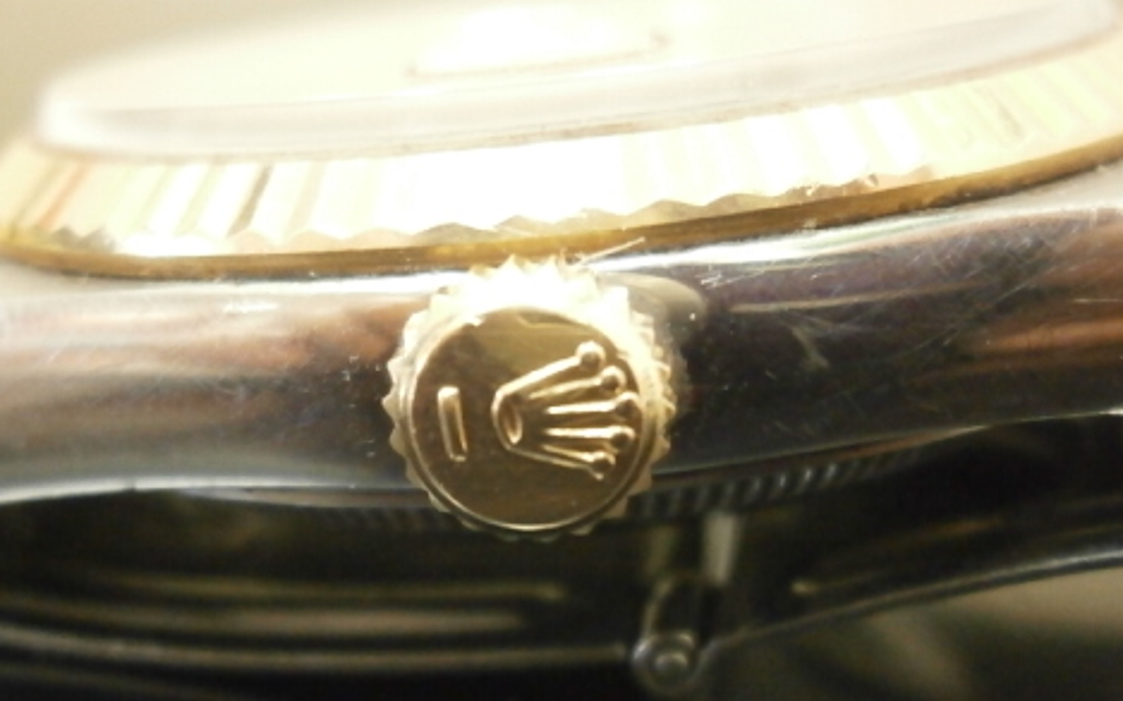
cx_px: 498
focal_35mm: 68
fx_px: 2081
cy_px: 476
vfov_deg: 19.1
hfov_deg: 30.2
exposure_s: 1/40
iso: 800
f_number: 3.4
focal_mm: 8.3
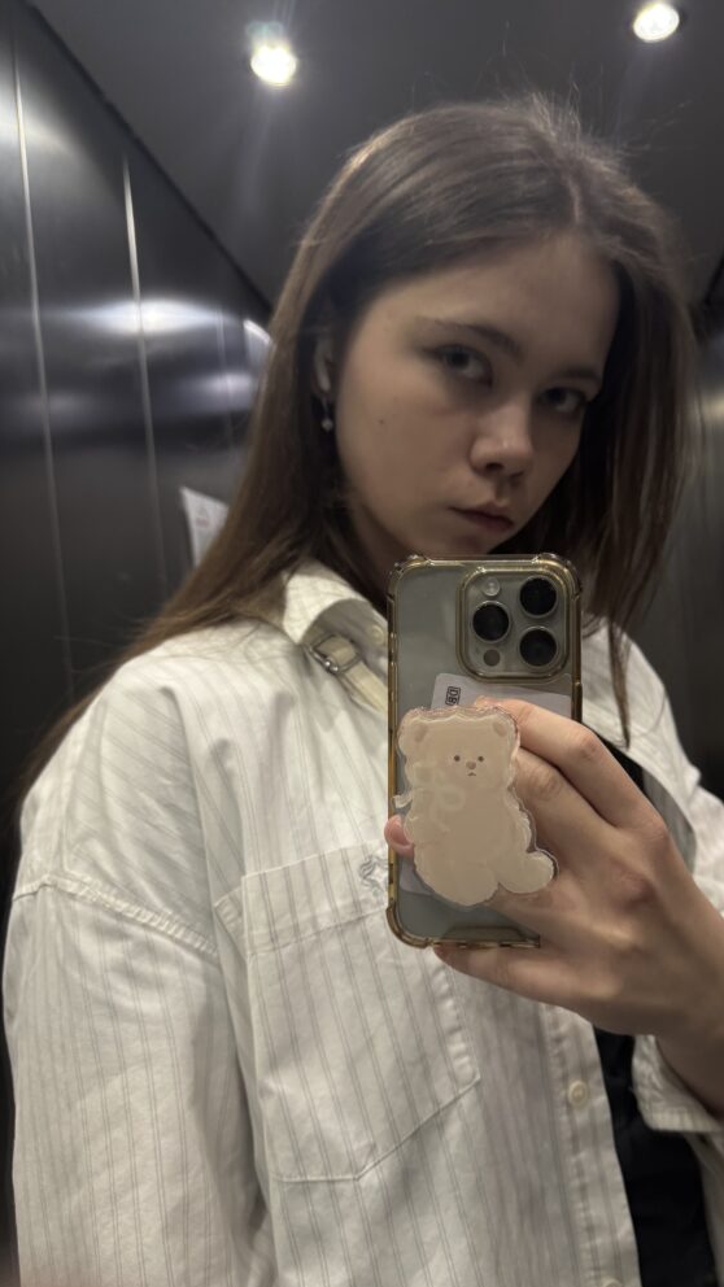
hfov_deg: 42.2
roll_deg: +3.6
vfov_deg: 69.8
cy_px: 663
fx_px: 921
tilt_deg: +0.2
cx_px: 497
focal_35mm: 27
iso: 200
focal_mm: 6.76
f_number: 1.78
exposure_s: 1/87
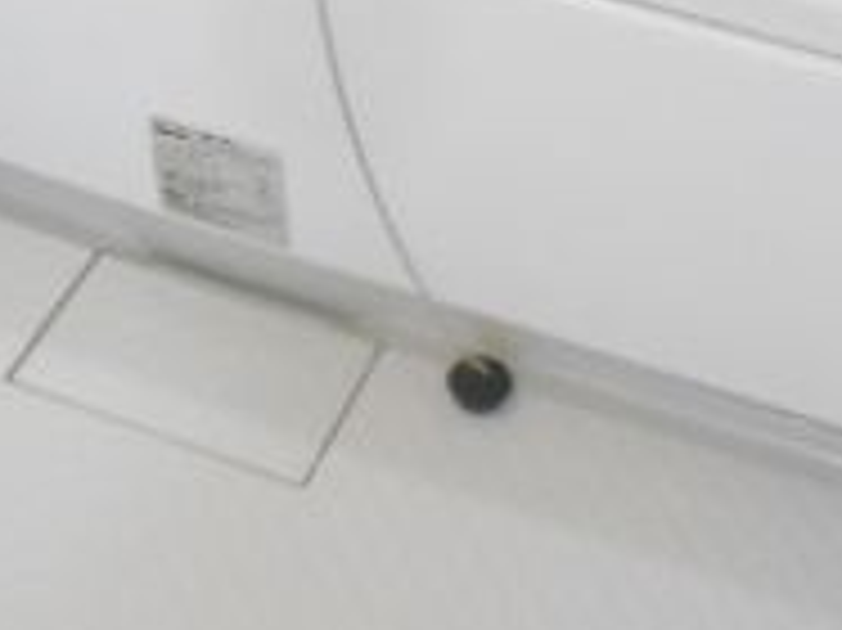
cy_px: -274
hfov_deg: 21.9
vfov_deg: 15.5
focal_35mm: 89
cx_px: 266
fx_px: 2163
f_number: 3.2
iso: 800
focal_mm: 4.6
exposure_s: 1/80
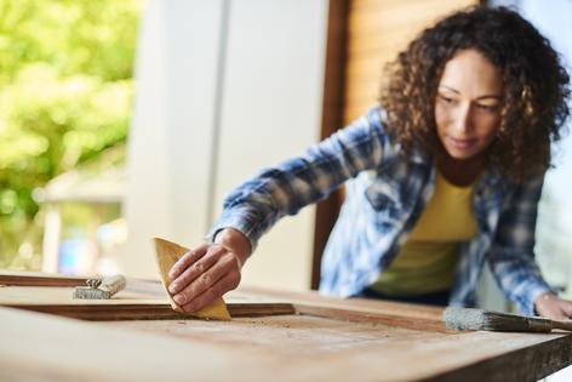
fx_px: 795
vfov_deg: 27.0
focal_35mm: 50
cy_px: 191
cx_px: 286
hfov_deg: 39.6
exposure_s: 1/100
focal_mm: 50
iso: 64
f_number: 2.8
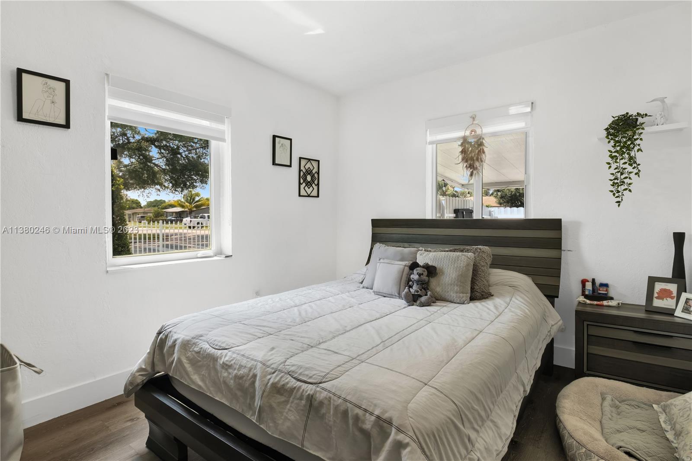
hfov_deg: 93.3
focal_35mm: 17
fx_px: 327
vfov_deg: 70.4
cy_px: 230
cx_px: 346
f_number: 8
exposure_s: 1/125
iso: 500
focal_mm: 11.5
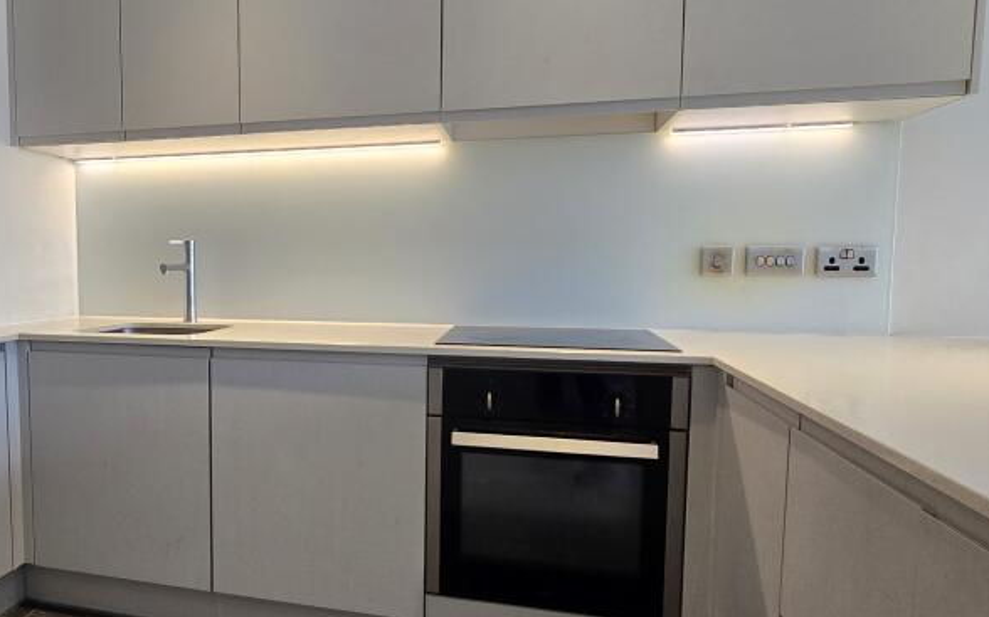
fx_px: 647
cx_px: 315
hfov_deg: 72.1
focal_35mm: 24
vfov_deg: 51.0
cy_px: 323
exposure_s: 1/100
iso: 100
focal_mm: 2.2
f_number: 2.2
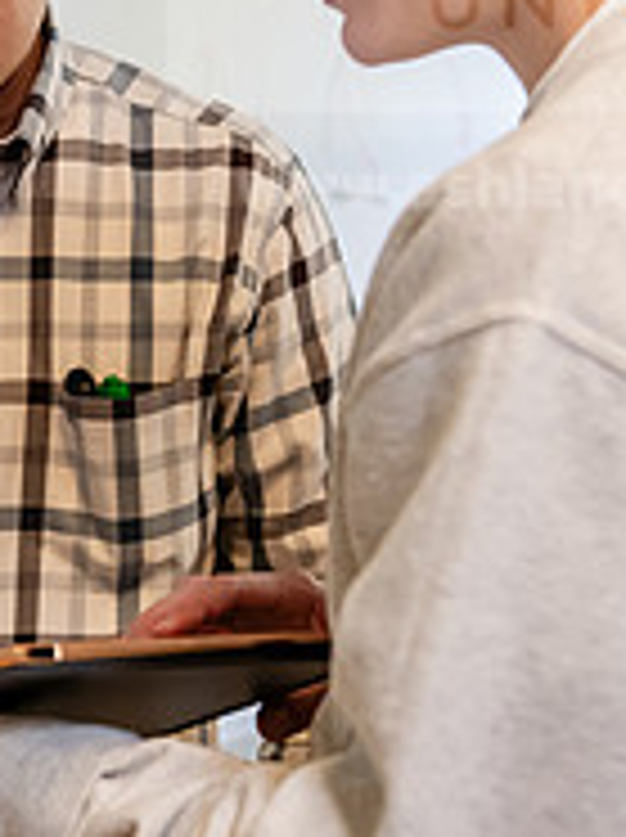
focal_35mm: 120
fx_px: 2900
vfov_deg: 16.4
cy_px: 281
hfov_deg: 12.2
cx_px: 32
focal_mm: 40
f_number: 3.5
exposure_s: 1/200
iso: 1250
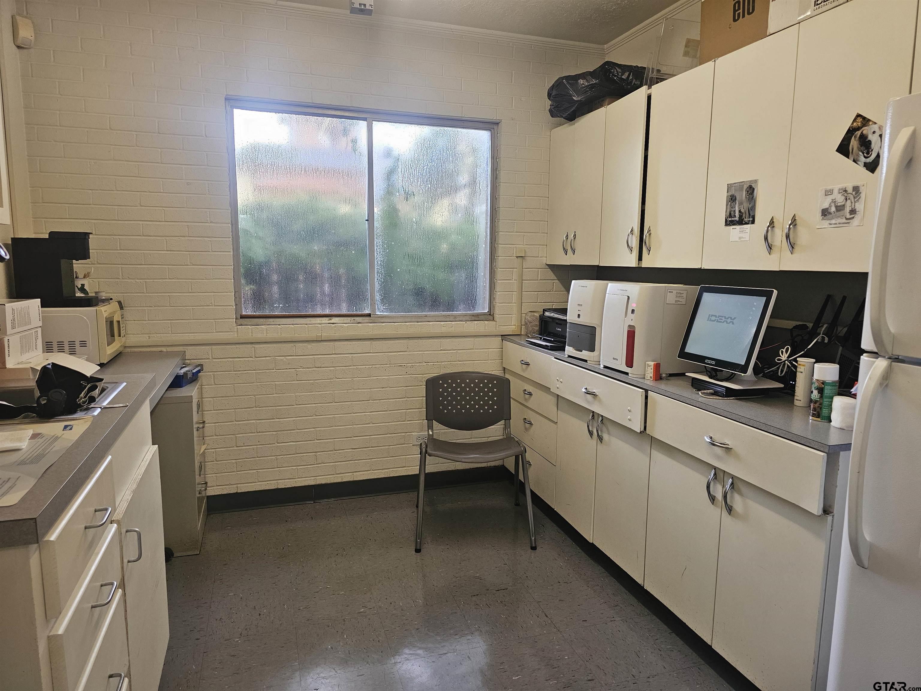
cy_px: 346
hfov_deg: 73.9
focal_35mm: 23
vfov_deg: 58.9
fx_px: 612
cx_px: 460
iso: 200
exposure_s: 1/120
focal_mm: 6.3
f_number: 1.7
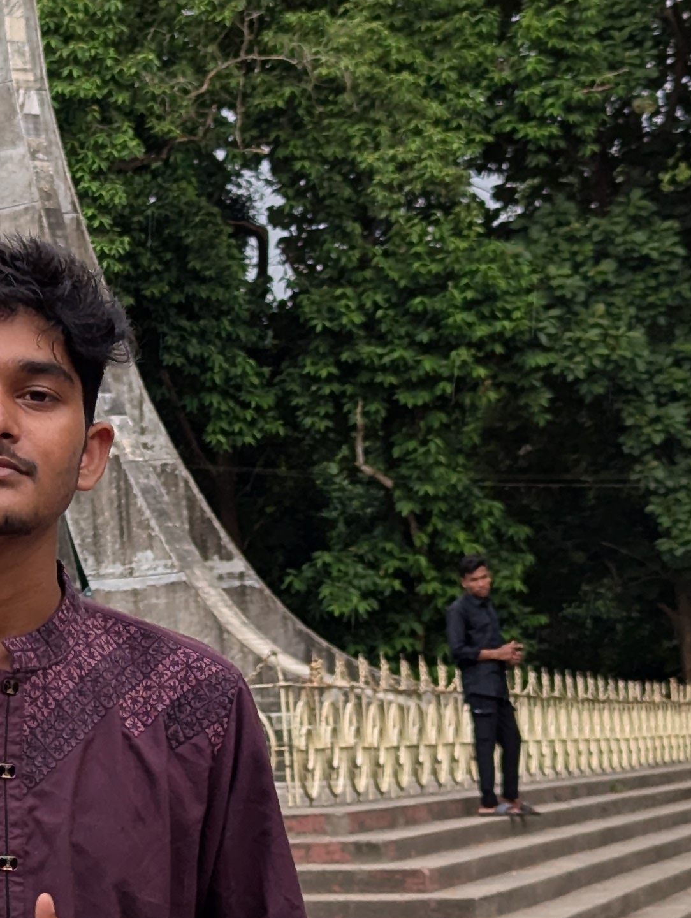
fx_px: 3611
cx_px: -275
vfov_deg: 14.5
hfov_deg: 10.6
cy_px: 372
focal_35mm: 136
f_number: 1.85
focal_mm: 6.81
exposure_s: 1/200
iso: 45
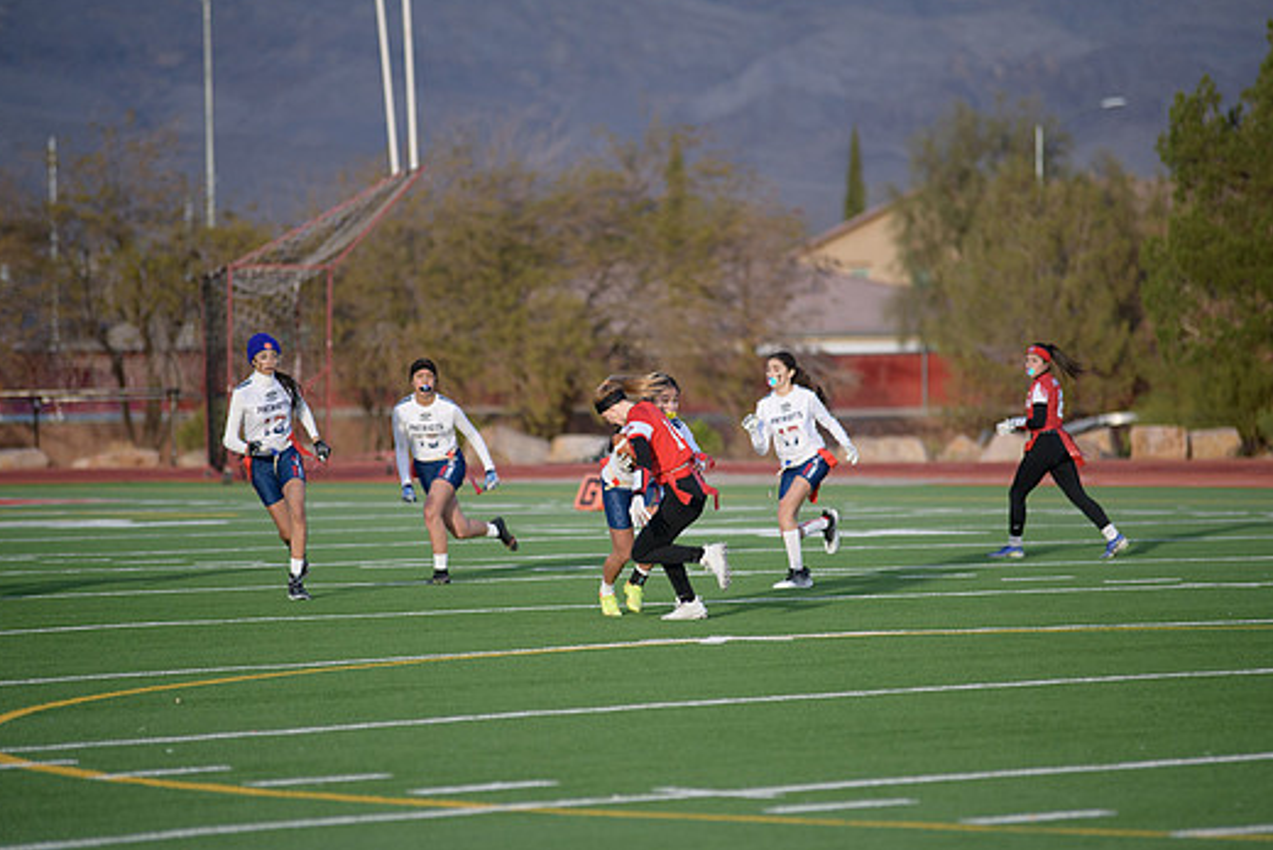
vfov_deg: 6.2
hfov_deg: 9.2
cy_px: 459
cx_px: 654
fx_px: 7887
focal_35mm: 223
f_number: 2.8
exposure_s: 1/4000
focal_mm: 200
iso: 640
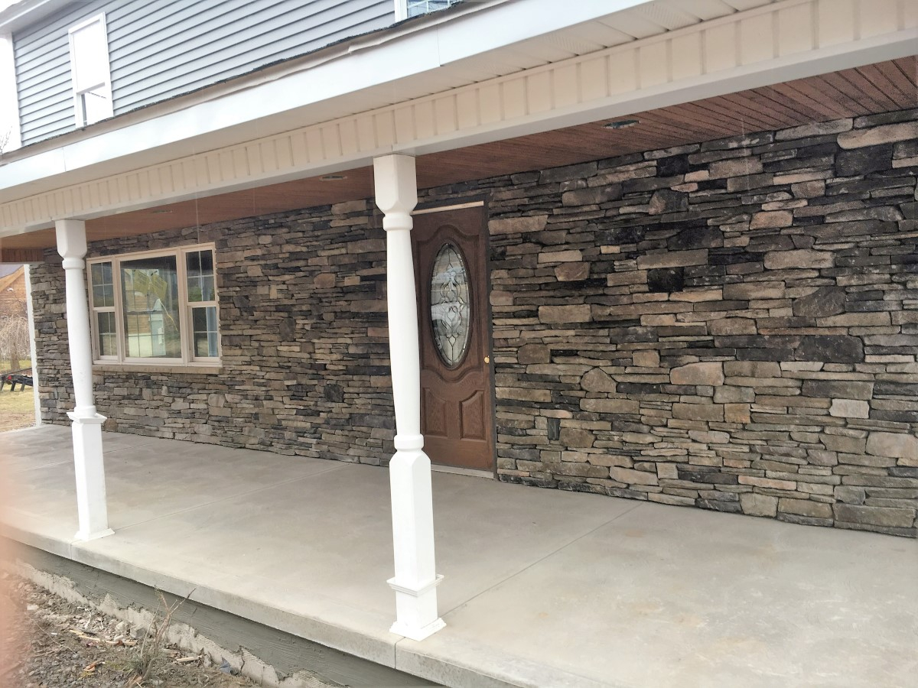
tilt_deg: -3.3
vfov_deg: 48.2
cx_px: 459
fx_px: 769
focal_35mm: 29
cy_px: 344
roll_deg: +2.2
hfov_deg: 61.7
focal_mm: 4.15
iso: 25
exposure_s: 1/60
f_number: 2.2
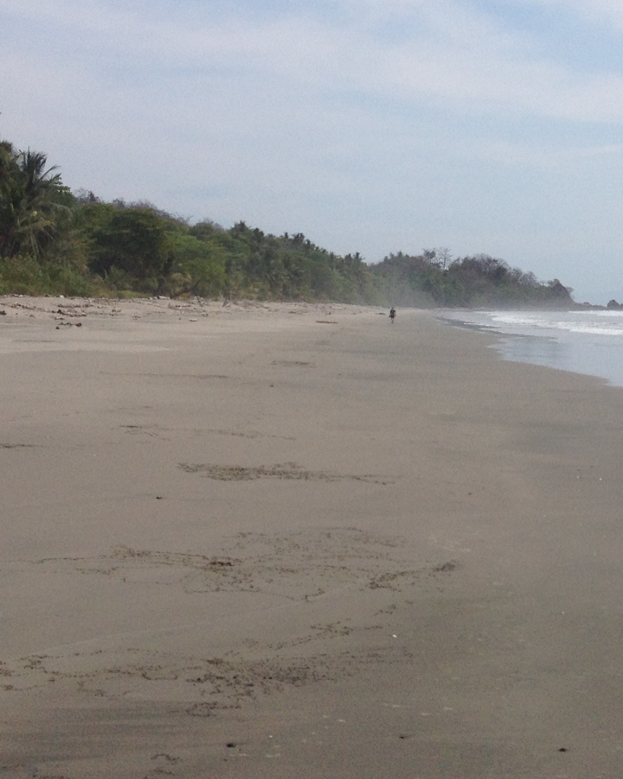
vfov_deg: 22.4
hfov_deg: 17.7
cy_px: 251
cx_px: 600
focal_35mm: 85
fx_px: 1960
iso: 50
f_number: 2.4
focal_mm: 4.28
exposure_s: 1/3953
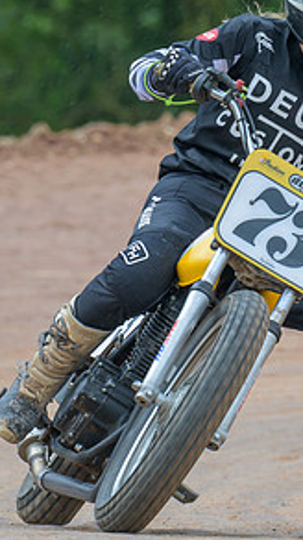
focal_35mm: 700
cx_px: 397
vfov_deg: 3.1
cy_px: 251
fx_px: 10010
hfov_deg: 1.7
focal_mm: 200
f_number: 4
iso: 280
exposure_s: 1/400
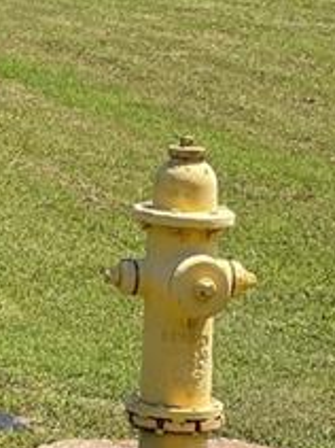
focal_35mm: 233
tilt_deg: +2.9
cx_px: 42
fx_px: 3010
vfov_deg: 8.2
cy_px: -310
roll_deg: -2.4
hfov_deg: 6.4
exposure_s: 1/1597
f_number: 2.2
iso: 20
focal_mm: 7.5
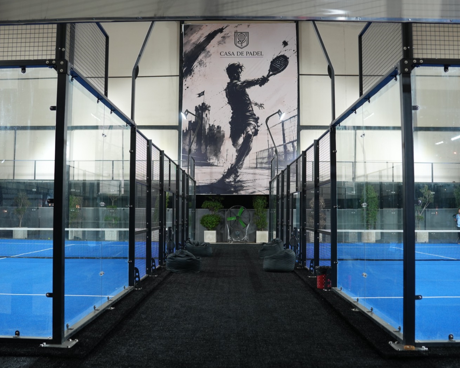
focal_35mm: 40
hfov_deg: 45.8
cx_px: 219
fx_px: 545
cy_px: 183
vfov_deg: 37.3
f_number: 2.2
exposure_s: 1/160
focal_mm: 35
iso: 800
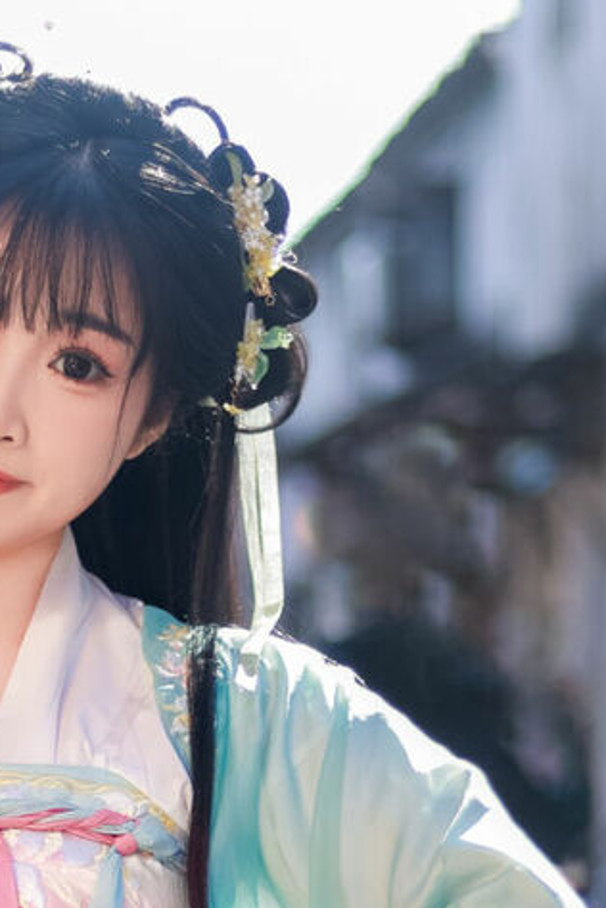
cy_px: 894
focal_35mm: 163
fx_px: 4109
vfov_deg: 12.5
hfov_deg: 8.4
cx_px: 104
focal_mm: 50
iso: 100
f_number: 1.8
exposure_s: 1/1000
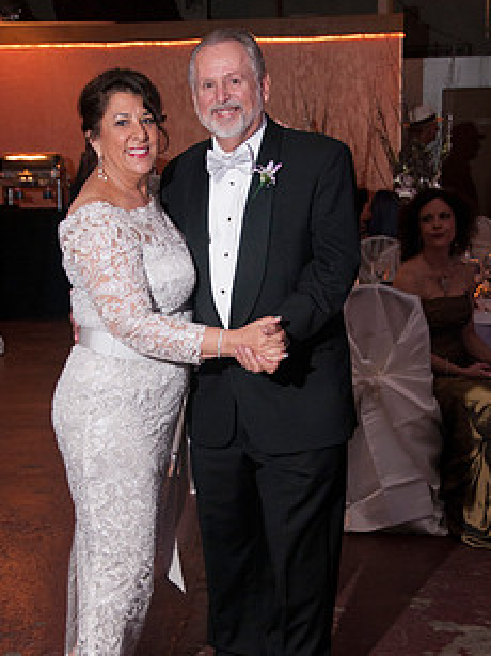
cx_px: 217
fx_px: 1400
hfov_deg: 19.9
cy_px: 368
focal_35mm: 74
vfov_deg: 26.3
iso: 400
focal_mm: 35
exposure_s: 1/30
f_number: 4.2
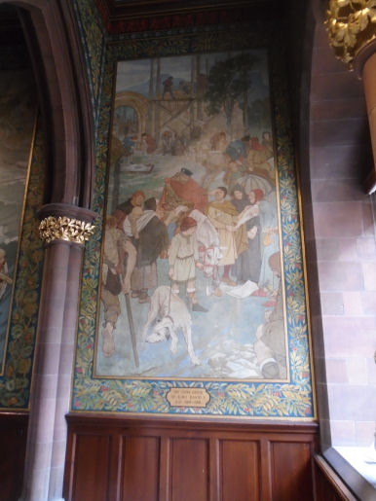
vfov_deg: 67.3
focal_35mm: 26
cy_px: 250
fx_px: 377
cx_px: 188
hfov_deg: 53.0
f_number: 3.2
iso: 400
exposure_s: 1/13
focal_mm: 4.6
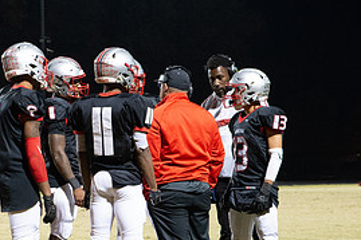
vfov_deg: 9.1
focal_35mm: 151
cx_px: 85
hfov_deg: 13.6
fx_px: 1513
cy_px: 142
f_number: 6.3
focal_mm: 70
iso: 6400
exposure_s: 1/125
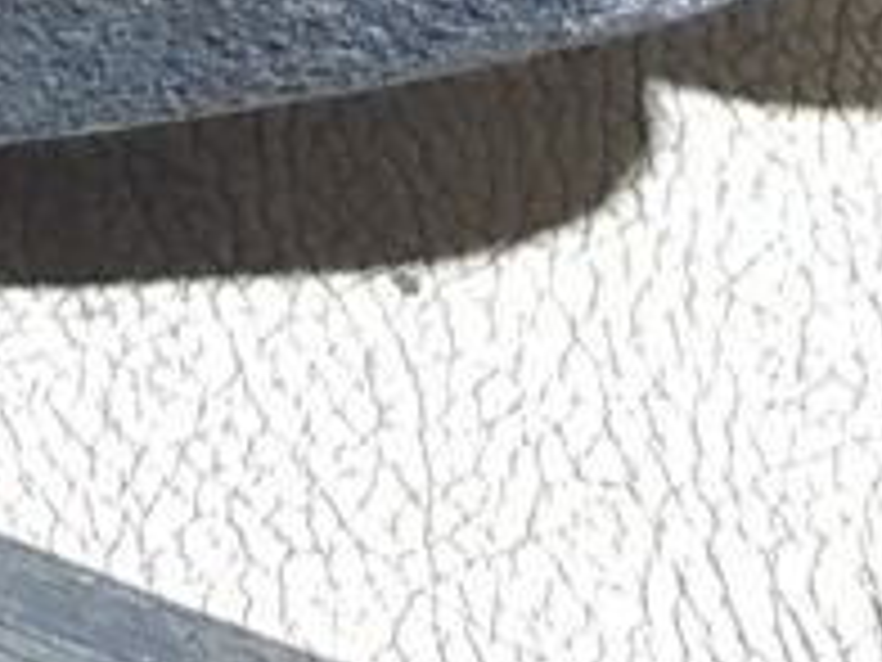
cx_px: -374
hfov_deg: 12.0
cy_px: -878
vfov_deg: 8.6
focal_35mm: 159
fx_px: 4051
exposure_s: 1/50
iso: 200
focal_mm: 4.2
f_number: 1.7
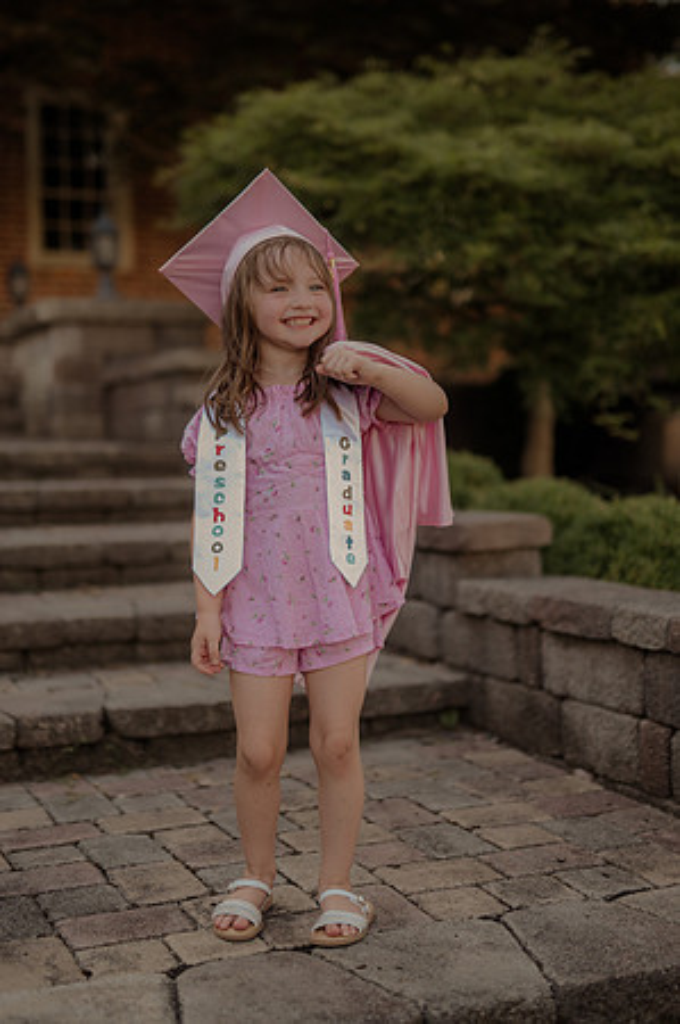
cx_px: 340
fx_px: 1420
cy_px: 512
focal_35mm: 50
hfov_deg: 26.9
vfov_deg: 39.6
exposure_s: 1/250
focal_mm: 50
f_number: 2
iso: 80
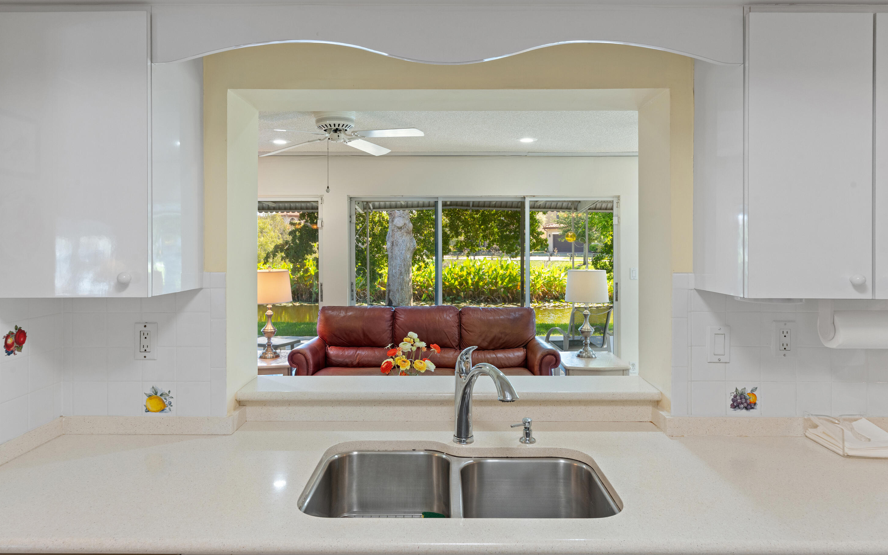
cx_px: 444
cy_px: 266
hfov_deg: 77.2
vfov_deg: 53.0
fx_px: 557
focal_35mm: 23
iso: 500
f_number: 11
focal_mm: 22
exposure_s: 1/4
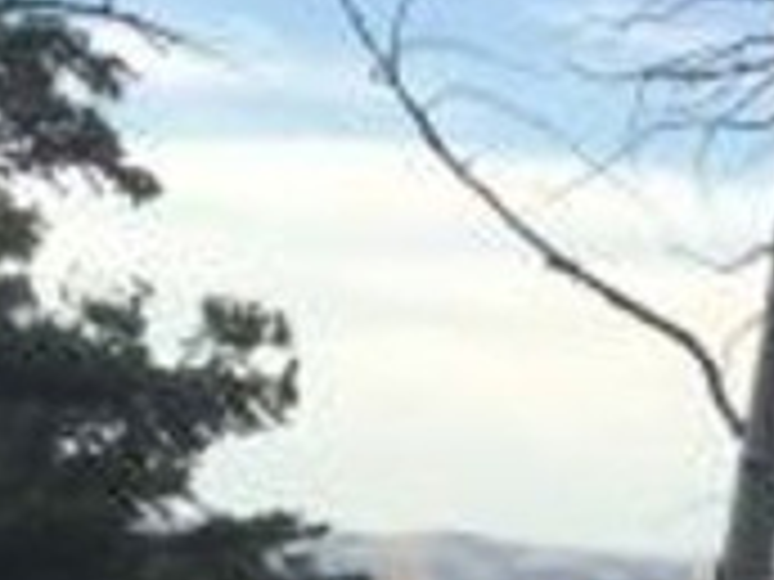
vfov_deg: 7.8
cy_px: 1511
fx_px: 3868
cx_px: 1724
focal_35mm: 173
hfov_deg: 10.2
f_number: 2.2
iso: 32
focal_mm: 4.15
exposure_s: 1/565
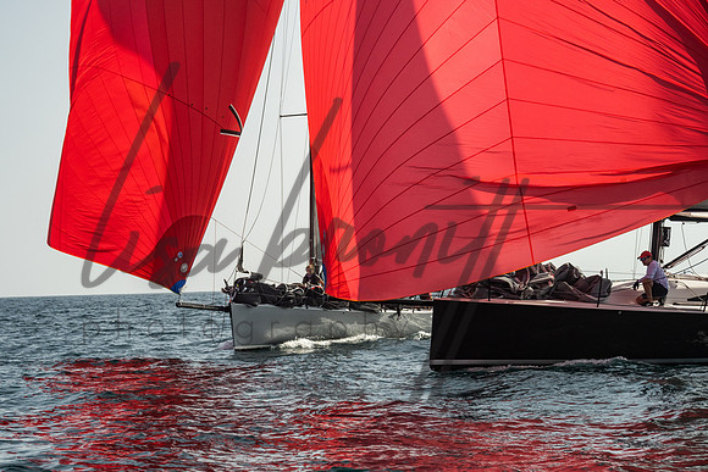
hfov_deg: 19.0
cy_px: 265
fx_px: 2117
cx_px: 265
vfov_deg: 12.7
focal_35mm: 108
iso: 320
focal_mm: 86
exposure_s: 1/1250
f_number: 6.3
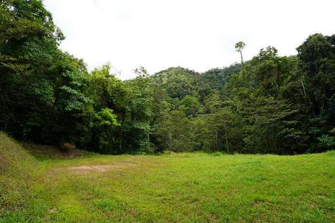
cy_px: 112
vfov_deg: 61.9
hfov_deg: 84.0
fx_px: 186
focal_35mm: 20
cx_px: 168
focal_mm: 20
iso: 100
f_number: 8
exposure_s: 1/125
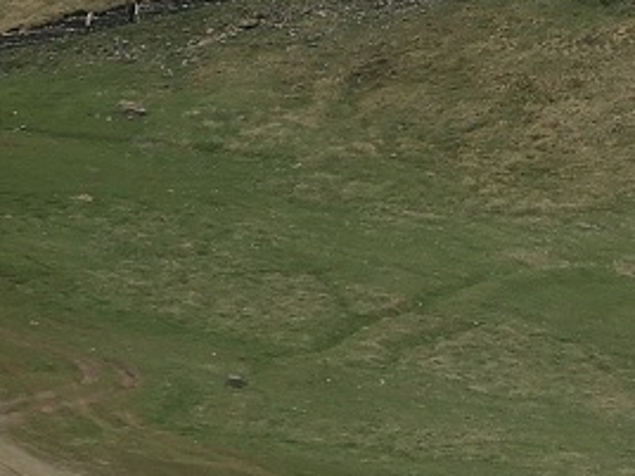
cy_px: -253
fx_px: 5191
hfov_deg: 7.0
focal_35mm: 283
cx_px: 500
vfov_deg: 5.2
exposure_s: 1/500
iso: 80
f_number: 2.8
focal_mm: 12.5
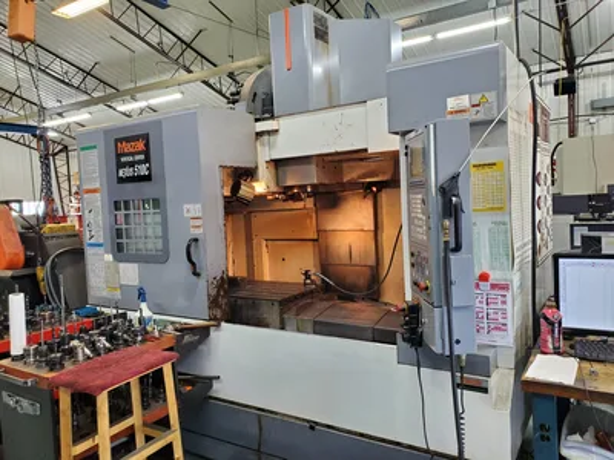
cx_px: 307
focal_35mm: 26
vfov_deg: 53.1
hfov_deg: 67.3
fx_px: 461
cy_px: 230
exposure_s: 1/40
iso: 250
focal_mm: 4.3
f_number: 2.4
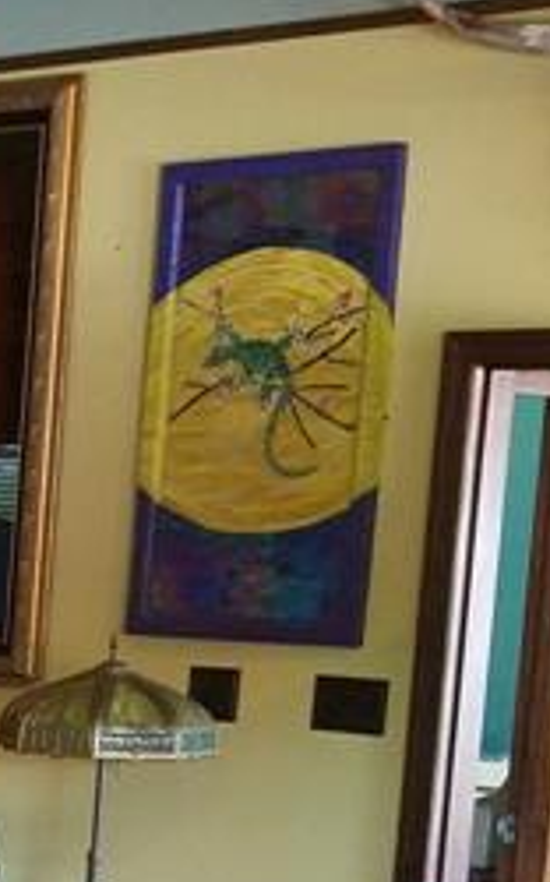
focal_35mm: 113
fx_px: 2713
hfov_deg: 9.9
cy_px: 984
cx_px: -839
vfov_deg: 17.8
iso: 250
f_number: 1.7
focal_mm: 4.2
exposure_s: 1/17
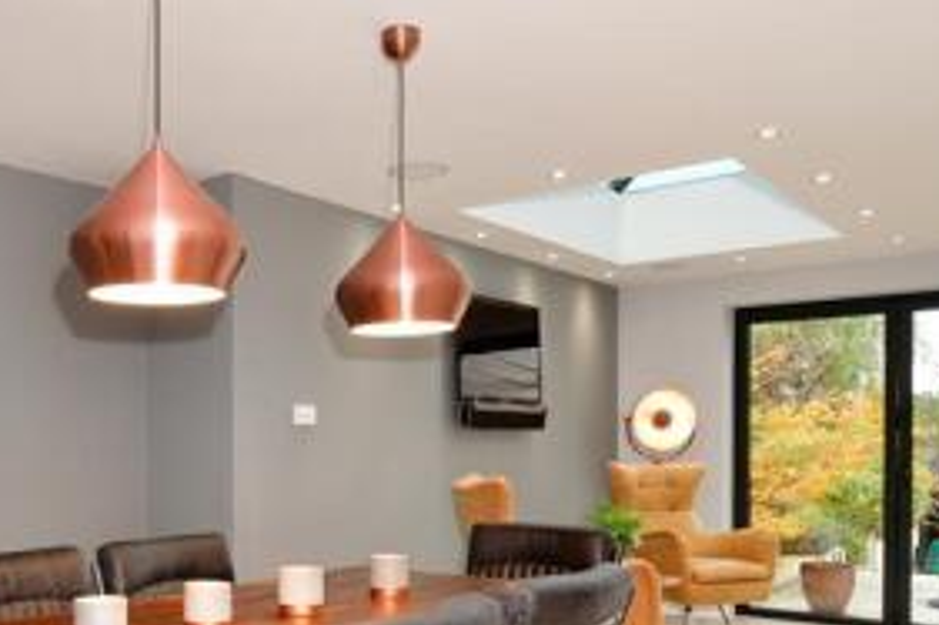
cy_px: 453
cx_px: 211
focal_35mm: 35
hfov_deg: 51.6
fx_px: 912
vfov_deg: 37.1
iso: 160
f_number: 4.5
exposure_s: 1/8
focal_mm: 10
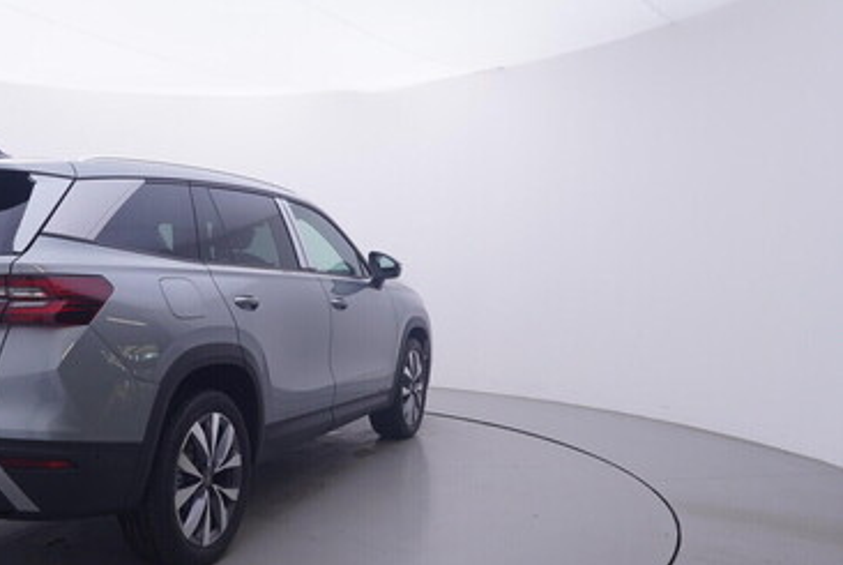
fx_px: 791
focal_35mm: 34
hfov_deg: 53.6
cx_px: 215
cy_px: 310
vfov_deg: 39.2
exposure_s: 1/80
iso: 200
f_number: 5
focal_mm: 15
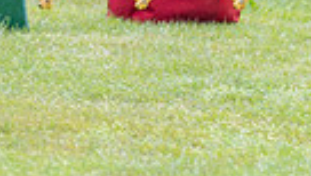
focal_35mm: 902
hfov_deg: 2.4
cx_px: -426
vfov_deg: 1.4
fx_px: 7450
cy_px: -301
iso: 125
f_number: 2.8
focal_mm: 143
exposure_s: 1/800
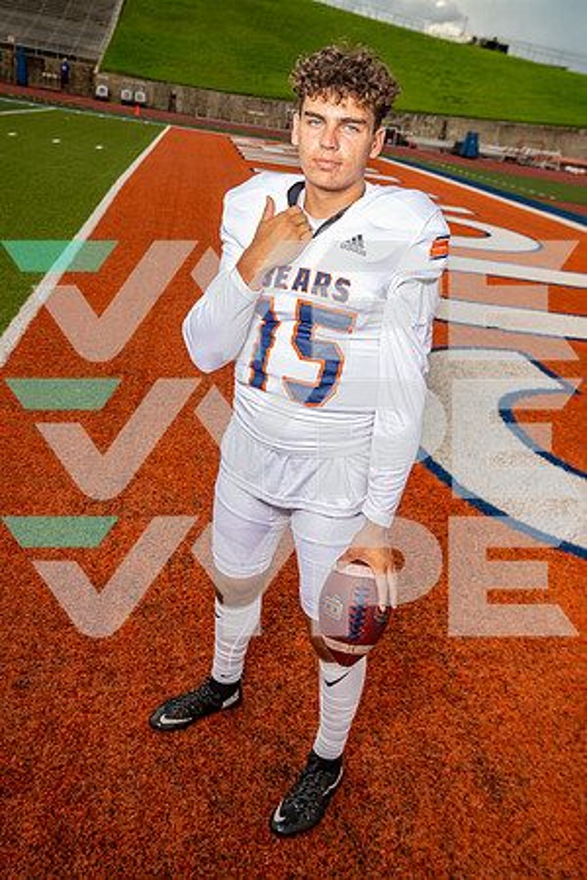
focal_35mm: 33
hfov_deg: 40.0
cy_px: 440
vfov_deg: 57.2
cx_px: 294
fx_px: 807
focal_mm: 33
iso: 100
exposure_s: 1/250
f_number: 5.6
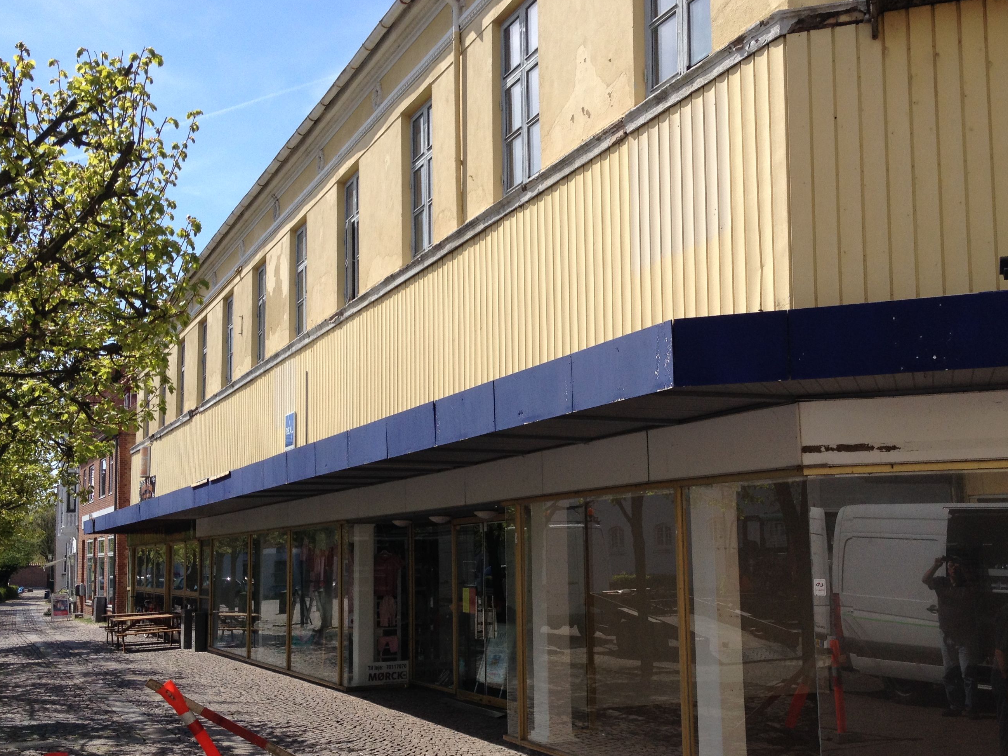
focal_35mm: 44
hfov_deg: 42.9
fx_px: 1281
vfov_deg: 32.8
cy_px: 445
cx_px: 543
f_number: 2.4
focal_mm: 4.28
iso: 50
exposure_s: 1/1842
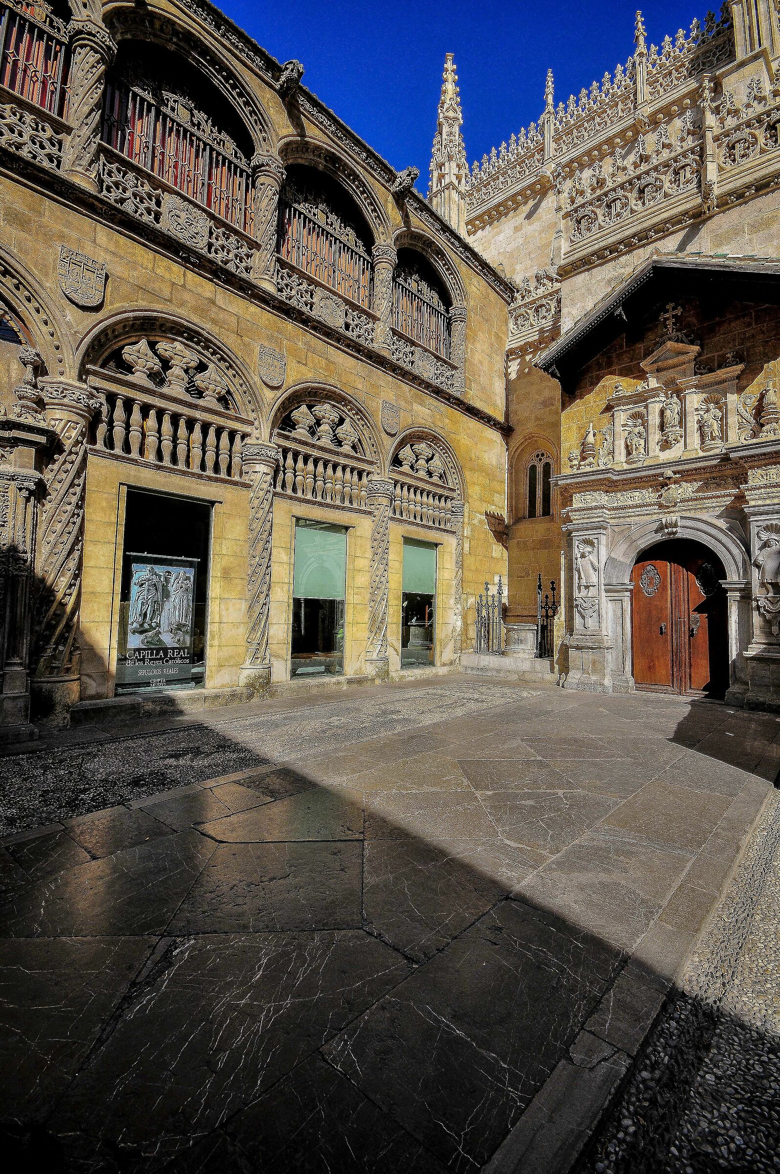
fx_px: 489
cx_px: 390
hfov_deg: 77.2
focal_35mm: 15
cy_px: 587
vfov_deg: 100.5
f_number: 10
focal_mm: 10
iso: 250
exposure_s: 1/320
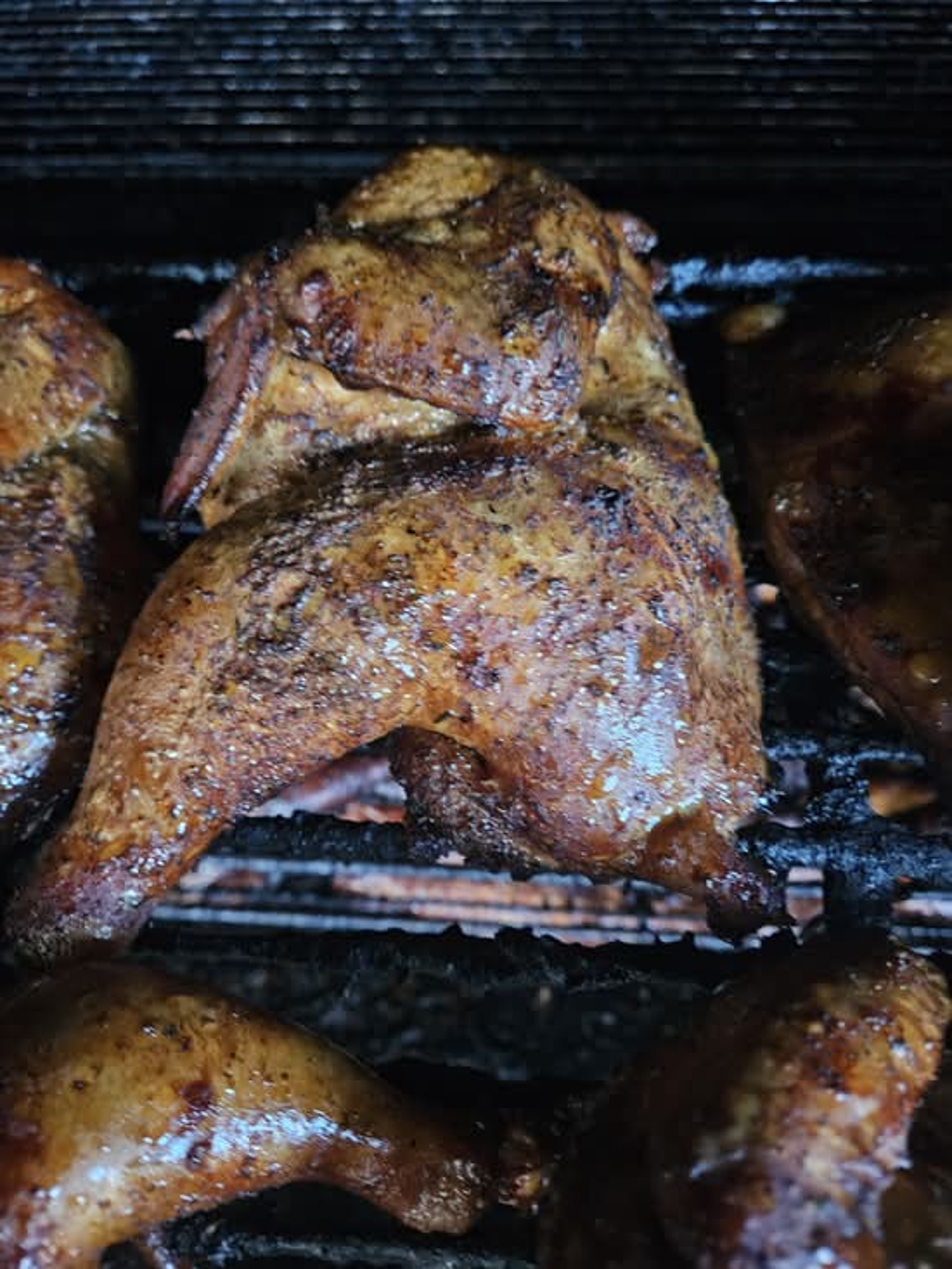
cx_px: 476
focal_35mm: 23
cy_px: 634
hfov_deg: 58.9
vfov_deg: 73.9
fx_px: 843
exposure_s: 1/24
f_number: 1.8
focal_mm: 5.4
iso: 800
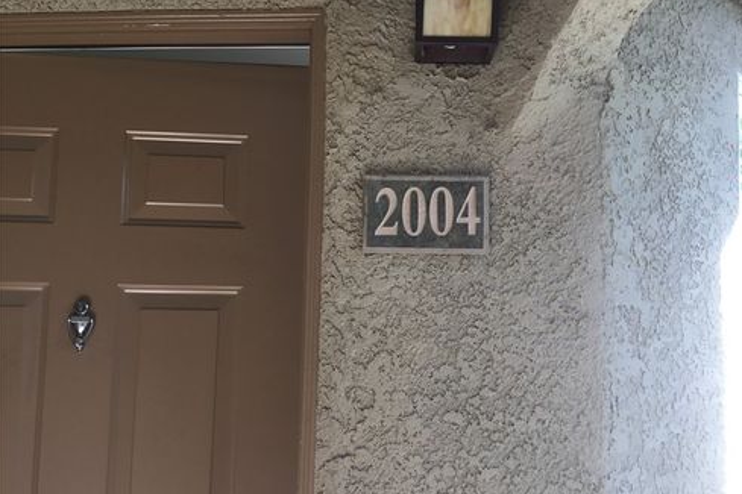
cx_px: 378
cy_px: 245
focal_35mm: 33
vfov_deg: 40.0
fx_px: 680
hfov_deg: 57.2
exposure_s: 1/60
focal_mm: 3.3
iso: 25
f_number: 2.4
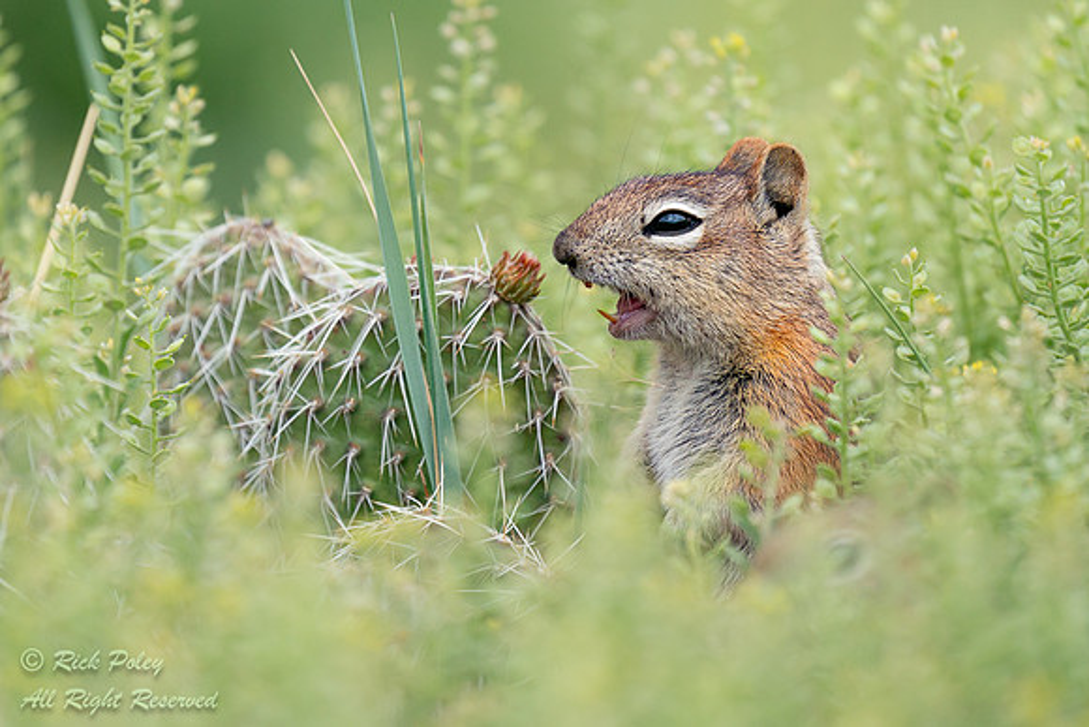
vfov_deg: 1.5
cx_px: 437
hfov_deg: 2.3
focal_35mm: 907
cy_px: 349
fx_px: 27455
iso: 640
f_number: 6.3
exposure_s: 1/1600
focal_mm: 600
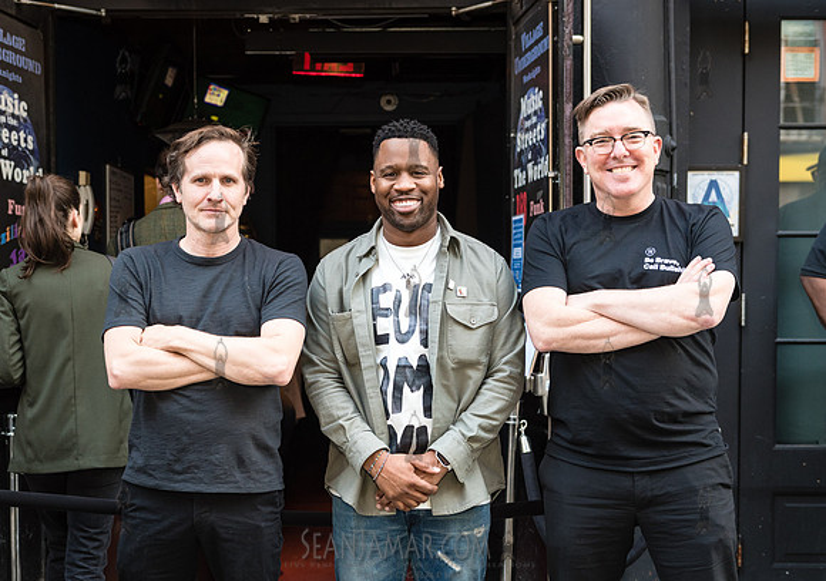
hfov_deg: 34.7
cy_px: 352
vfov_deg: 24.8
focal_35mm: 57
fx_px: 1321
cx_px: 374
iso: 800
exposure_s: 1/125
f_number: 3.2
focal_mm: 44
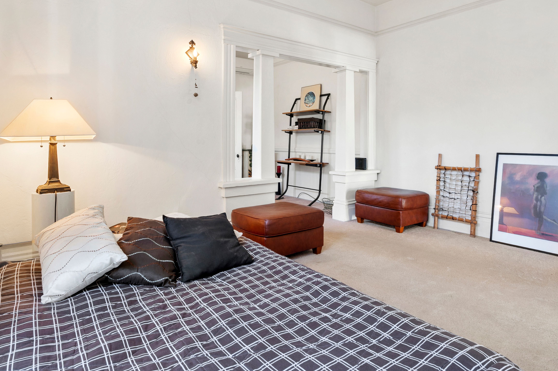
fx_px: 325
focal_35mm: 21
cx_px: 269
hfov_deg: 81.2
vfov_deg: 58.4
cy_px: 132
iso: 250
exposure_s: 1/2.5
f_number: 9
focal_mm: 15
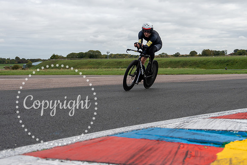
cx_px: 128
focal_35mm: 61
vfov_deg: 22.3
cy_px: 74
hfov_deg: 33.0
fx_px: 417
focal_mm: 39
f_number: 3.5
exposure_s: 1/1000
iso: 100
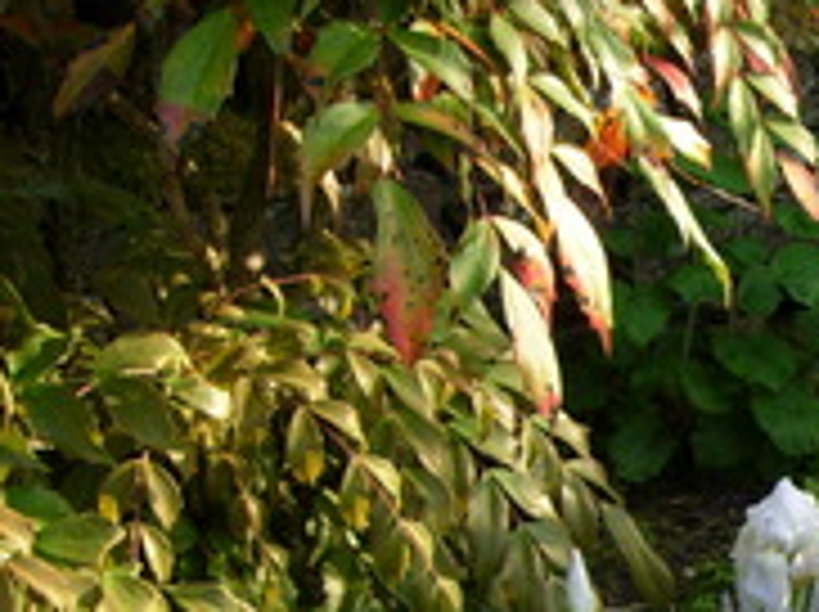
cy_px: 817
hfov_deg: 17.0
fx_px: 2528
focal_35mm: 107
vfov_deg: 13.3
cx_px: 1161
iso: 50
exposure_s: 1/104
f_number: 3.8
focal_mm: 7.5
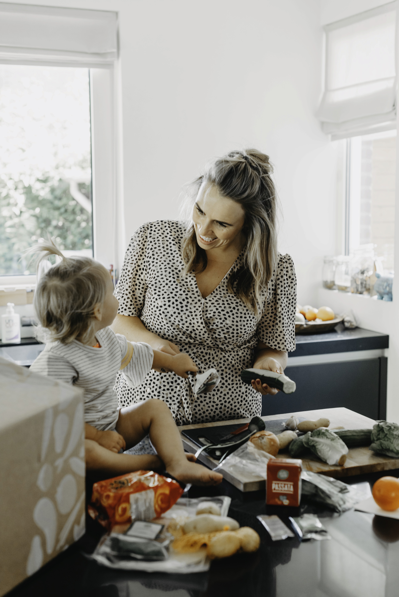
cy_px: 298
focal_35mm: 50
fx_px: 830
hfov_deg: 27.0
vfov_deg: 39.6
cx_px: 200
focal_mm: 50
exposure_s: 1/100
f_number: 3.5
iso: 500
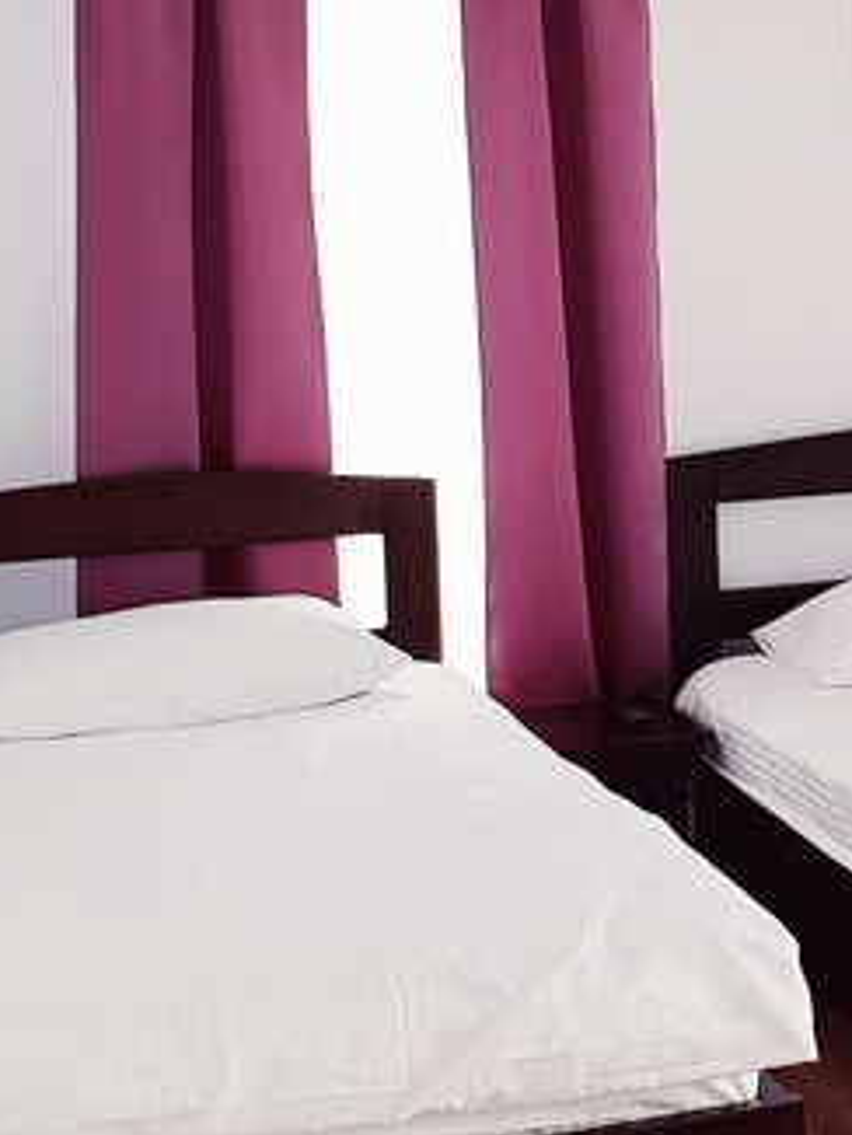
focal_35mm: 82
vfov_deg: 23.7
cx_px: 1138
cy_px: 360
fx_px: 2689
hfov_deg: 16.9
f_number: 2.4
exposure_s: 1/50
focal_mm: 4.3
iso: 125
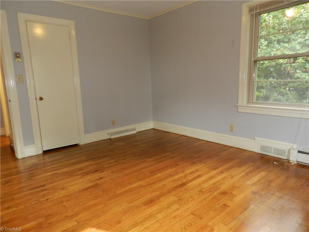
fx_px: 205
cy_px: 116
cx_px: 154
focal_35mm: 23
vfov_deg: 58.9
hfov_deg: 73.9
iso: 200
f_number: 3.4
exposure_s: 1/30
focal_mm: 4
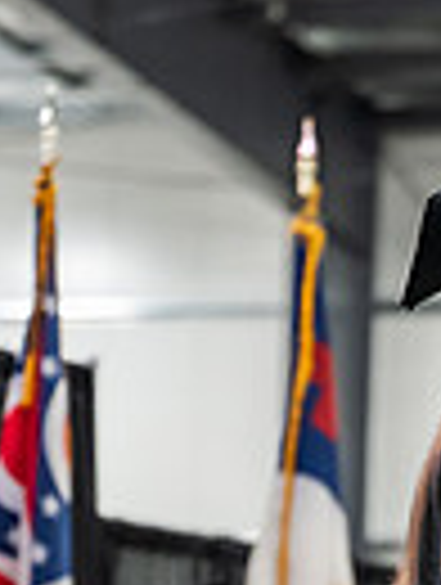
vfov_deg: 7.2
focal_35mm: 272
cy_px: 670
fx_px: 4605
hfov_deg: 5.5
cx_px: 522
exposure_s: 1/200
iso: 2500
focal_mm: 82
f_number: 2.8
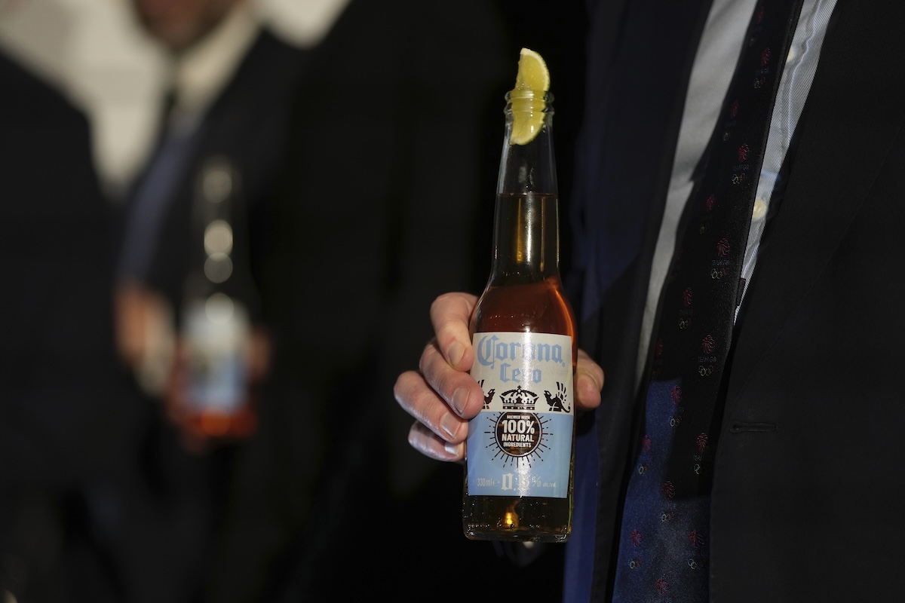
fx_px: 2639
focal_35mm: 105
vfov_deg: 13.0
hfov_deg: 19.5
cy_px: 302
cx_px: 452
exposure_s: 1/250
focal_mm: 105
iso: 1250
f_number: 2.8
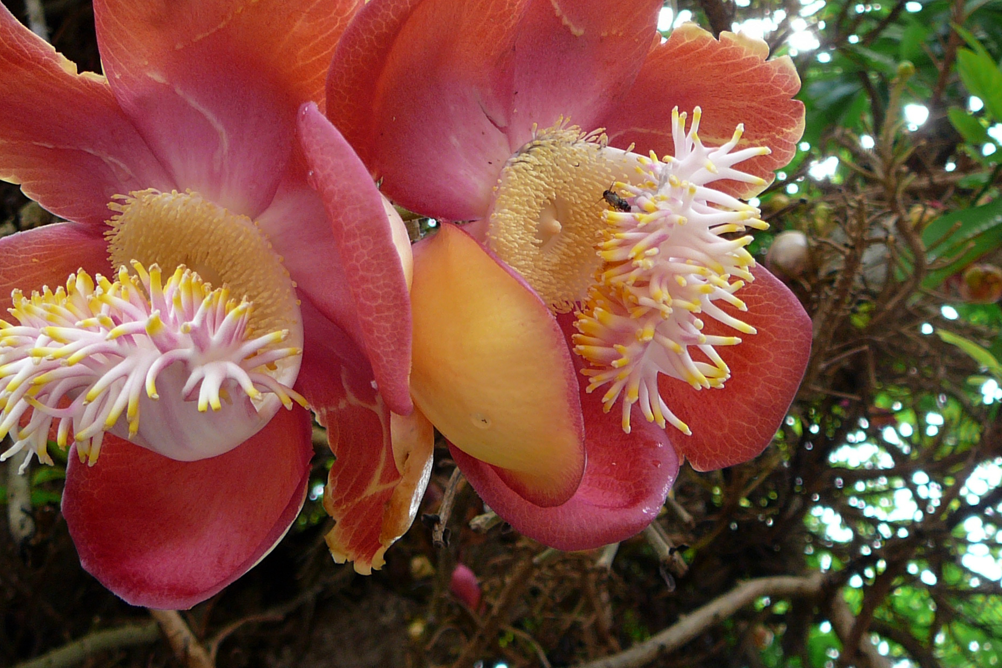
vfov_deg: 26.8
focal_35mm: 50
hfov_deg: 39.6
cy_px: 203
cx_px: 467
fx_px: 1392
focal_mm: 5.2
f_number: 2.8
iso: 80
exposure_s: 1/80
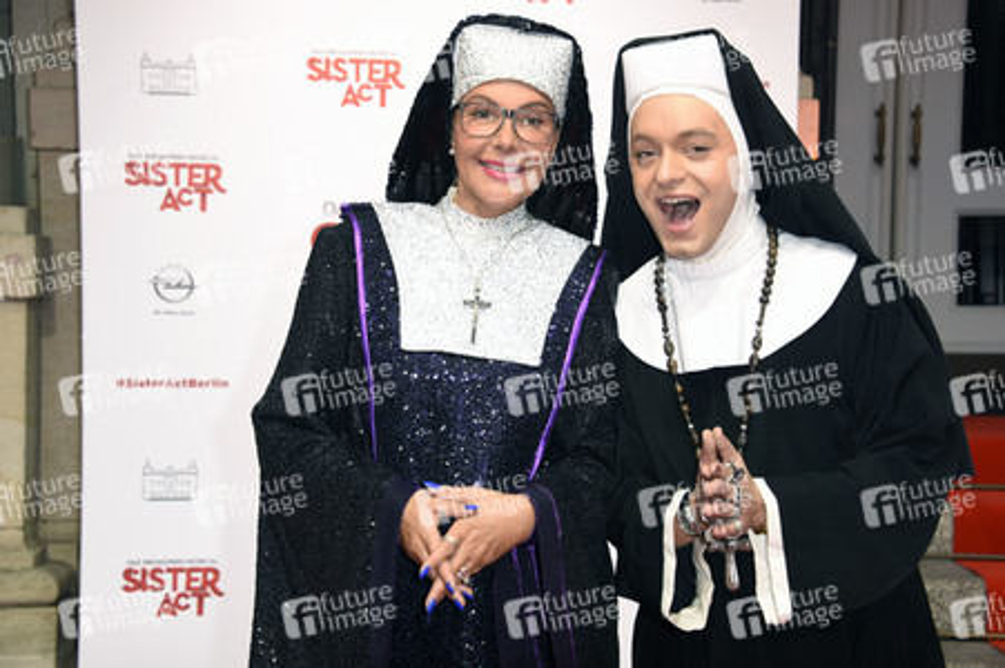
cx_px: 502
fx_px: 1730
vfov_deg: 21.9
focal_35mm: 62
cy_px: 334
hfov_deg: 32.4
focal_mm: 62
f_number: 5.6
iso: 640
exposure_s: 1/250
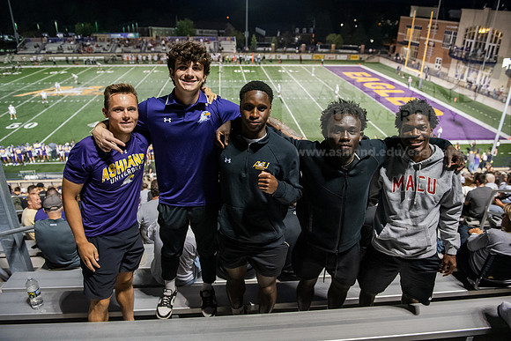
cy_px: 170
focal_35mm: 26
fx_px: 369
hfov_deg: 69.4
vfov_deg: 49.6
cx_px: 256
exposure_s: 1/200
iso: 5000
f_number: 3.5
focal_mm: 26
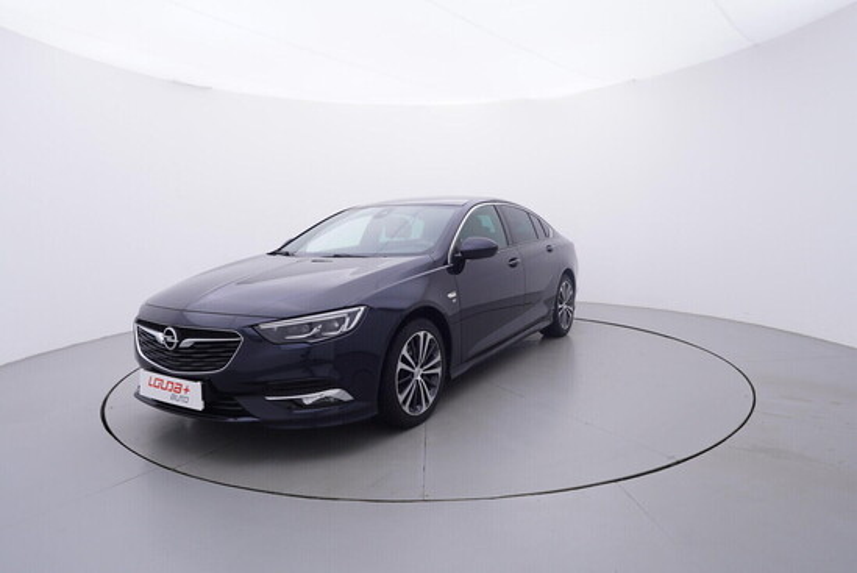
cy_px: 286
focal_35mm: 22
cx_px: 428
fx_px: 536
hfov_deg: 77.3
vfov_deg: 56.2
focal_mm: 15
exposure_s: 1/80
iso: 200
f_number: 5
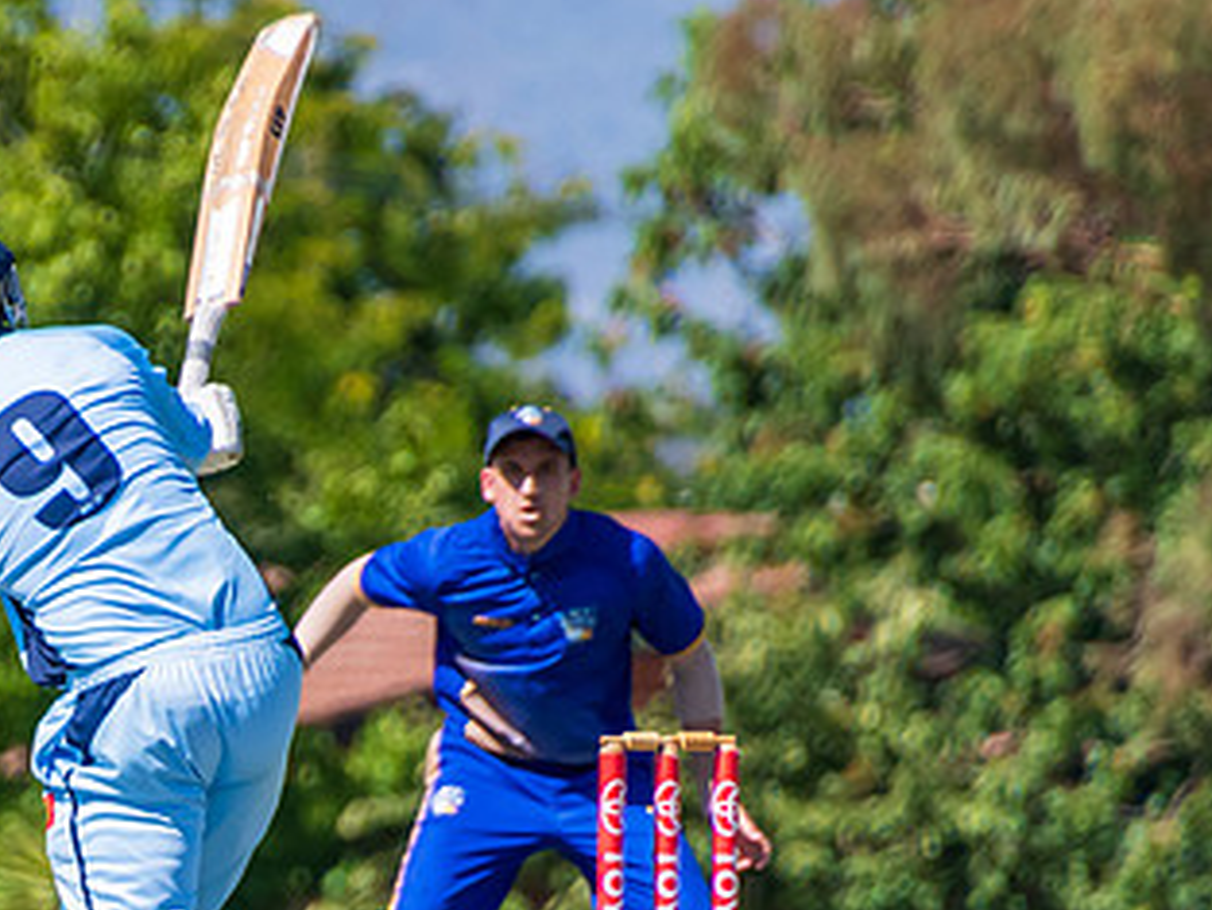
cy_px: 738
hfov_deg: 1.3
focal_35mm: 1505
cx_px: -169
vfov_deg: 1.0
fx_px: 52714
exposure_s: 1/1600
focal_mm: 400
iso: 320
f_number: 7.1
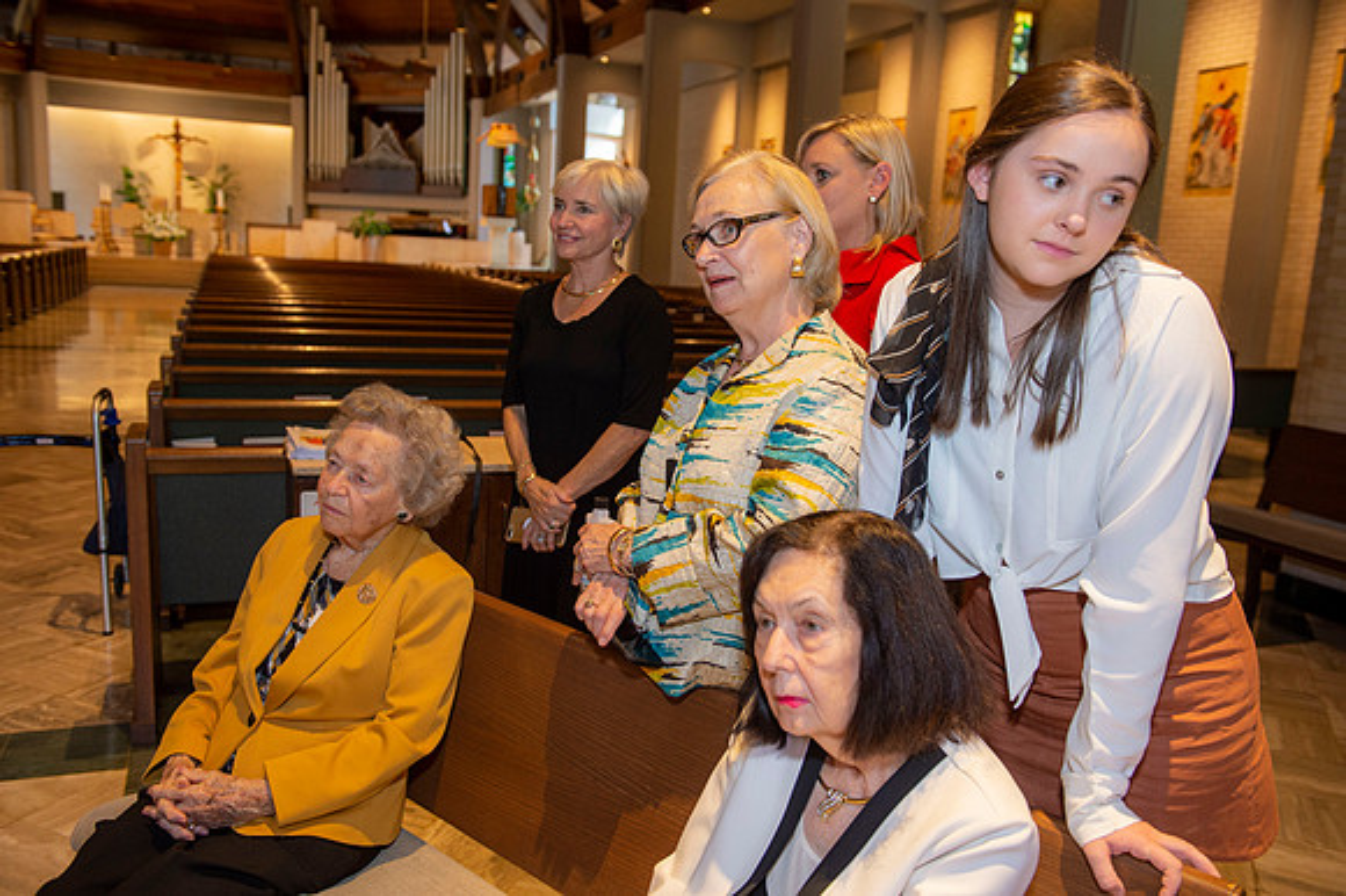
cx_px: 673
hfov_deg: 60.3
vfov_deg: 42.3
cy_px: 448
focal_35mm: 31
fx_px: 1158
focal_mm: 31
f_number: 4
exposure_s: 1/100
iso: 1000
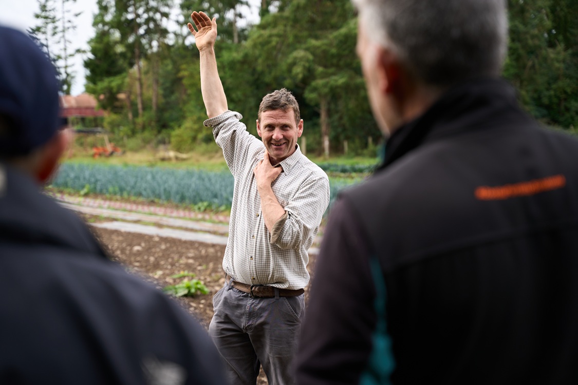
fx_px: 1108
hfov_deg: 29.2
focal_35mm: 69
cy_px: 192
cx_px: 289
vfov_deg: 19.7
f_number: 4
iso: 125
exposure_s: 1/500
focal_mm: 69
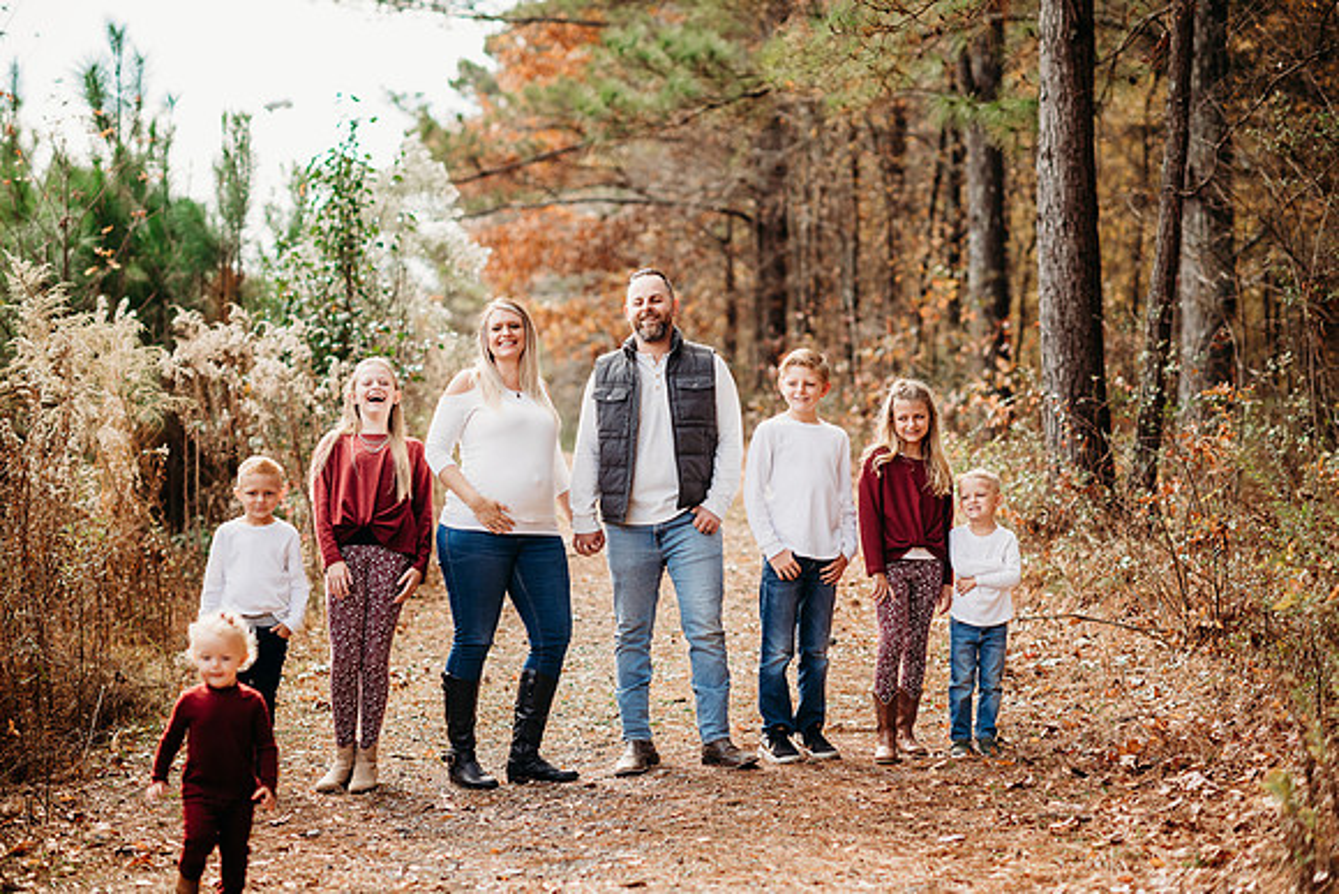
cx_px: 670
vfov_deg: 16.1
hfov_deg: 23.9
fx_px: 3162
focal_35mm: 85
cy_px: 447
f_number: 2.2
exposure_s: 1/640
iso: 100
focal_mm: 85
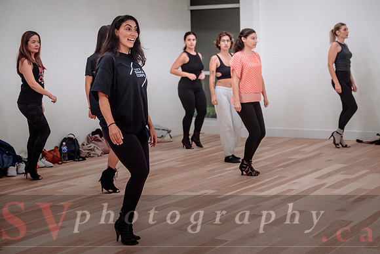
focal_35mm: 66
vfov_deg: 20.6
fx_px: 696
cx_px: 251
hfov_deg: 30.3
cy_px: 108
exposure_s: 1/200
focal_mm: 50
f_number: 2.8
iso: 1600
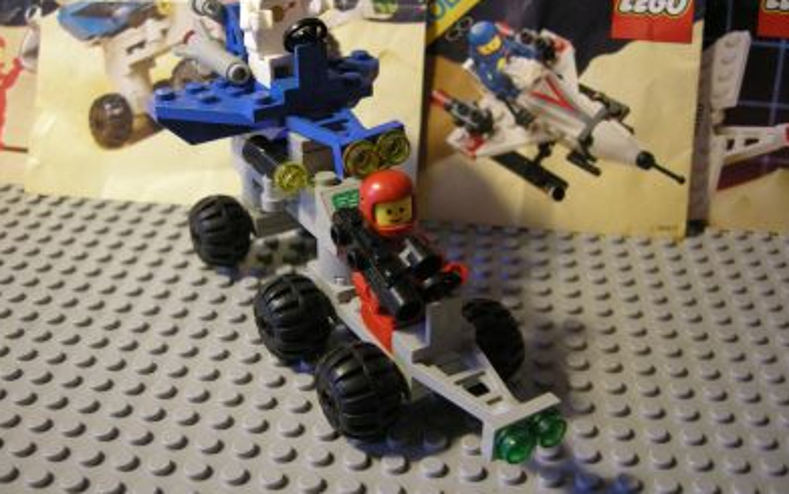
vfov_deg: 32.8
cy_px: 232
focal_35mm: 39
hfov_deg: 50.4
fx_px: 839
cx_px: 396
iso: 400
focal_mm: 7.5
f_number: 2.7
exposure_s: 1/25.2
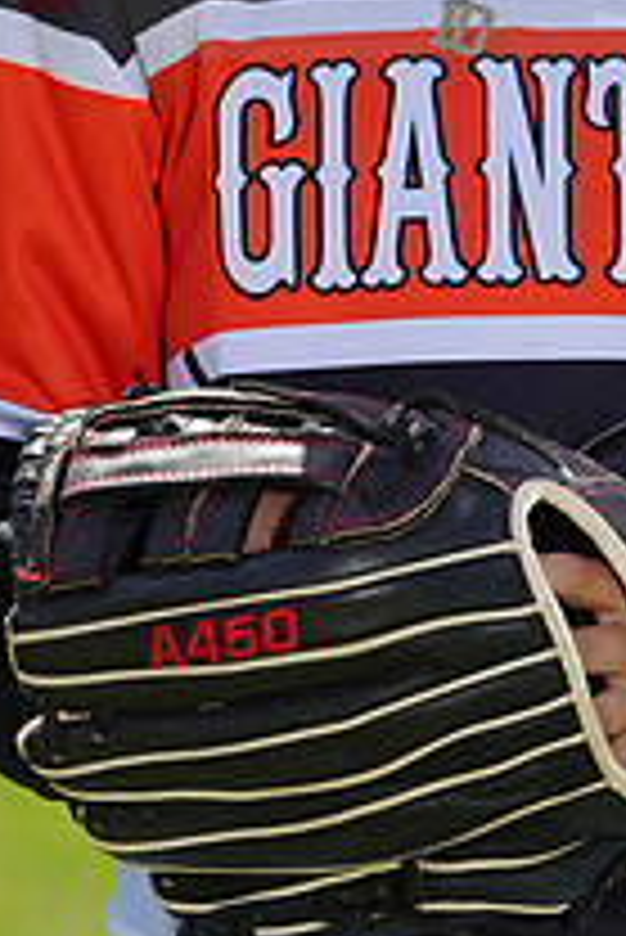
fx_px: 19633
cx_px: 493
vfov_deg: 2.7
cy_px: -86
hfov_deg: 1.8
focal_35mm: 754
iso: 100
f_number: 8
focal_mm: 271
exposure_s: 1/250
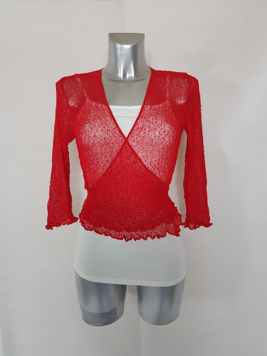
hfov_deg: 53.1
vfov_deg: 67.3
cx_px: 134
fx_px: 267
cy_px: 178
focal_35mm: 26
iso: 100
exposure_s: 1/50
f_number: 1.7
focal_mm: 4.2
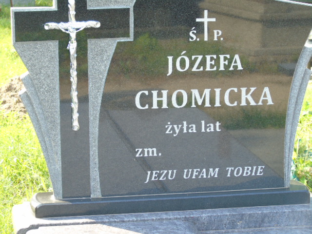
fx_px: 1118
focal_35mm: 124
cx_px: 156
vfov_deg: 12.0
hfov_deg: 15.9
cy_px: 117
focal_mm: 22
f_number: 4.6
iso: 80
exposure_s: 1/40
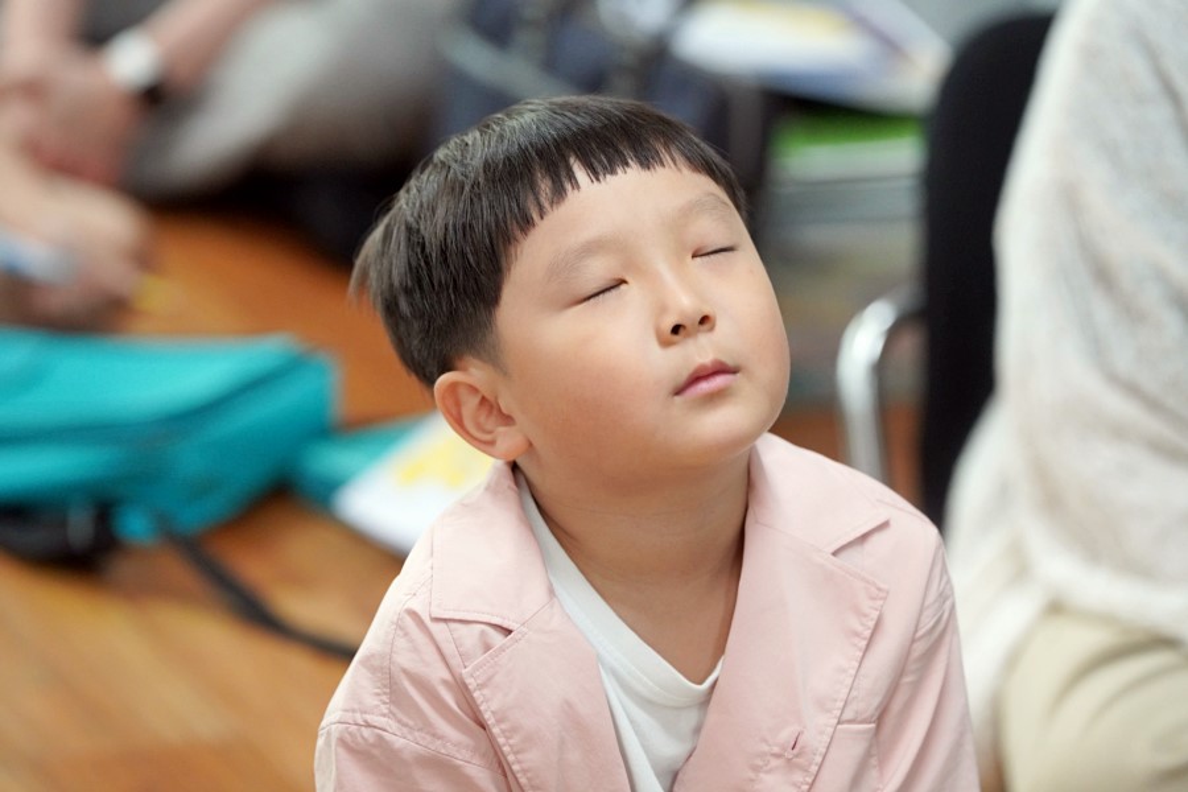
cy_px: 396
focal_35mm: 200
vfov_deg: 6.9
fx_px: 6599
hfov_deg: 10.3
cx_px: 594
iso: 4000
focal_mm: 200
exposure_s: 1/250
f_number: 4
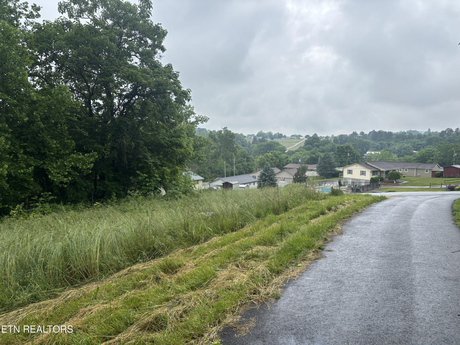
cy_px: 172
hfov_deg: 67.3
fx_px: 346
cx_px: 230
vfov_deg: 53.1
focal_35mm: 26
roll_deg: -0.3
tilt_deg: -4.6
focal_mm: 5.96
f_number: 1.6
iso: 50
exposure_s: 1/1295
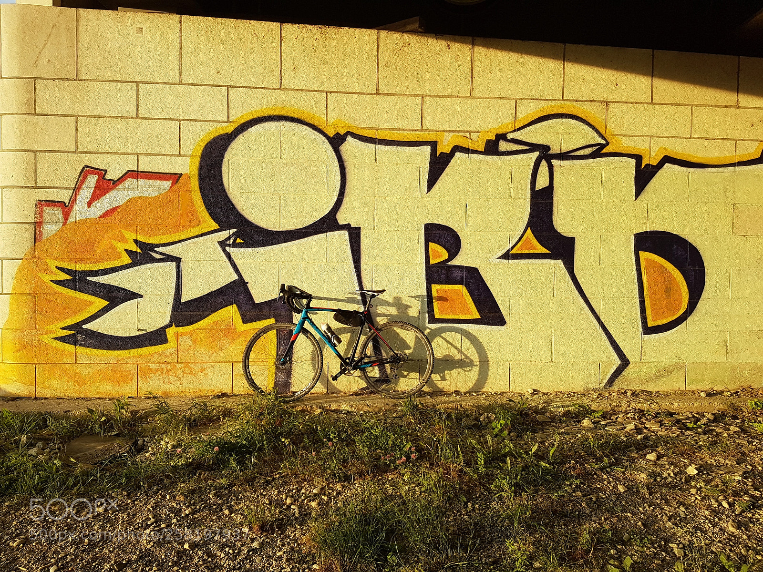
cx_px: 382
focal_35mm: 26
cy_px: 286
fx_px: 573
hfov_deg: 67.3
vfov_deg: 53.1
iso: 40
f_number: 1.7
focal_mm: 4.2
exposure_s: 1/258
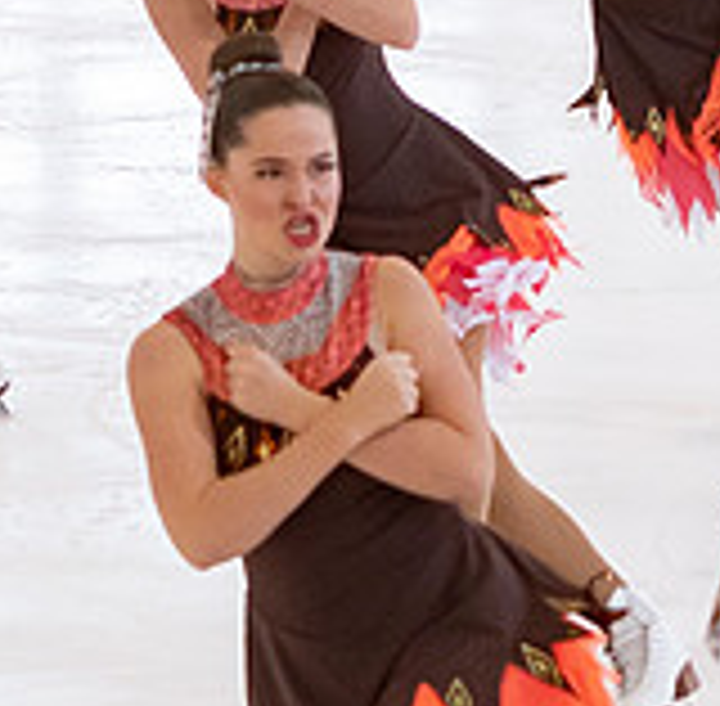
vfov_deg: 2.7
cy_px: 310
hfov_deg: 2.8
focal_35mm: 632
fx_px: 14734
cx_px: 99
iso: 640
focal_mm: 70
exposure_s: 1/320
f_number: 4
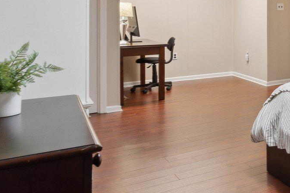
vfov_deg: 26.6
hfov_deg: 28.9
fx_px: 395
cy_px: 19
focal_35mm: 49
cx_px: 415
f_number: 8
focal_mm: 16
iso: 640
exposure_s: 1/10
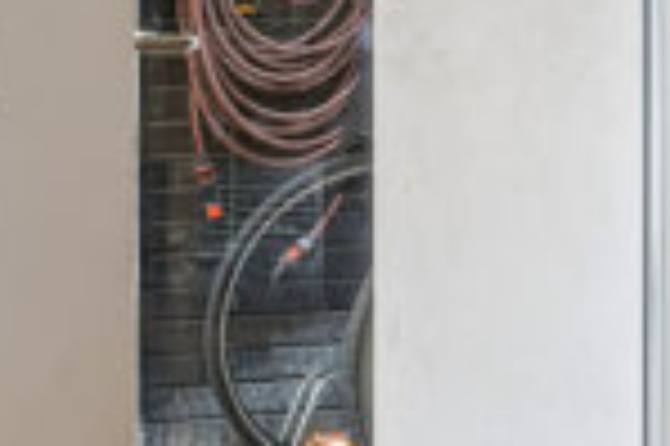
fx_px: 3588
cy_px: -119
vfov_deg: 7.0
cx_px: 836
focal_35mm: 193
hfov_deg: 10.5
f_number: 10
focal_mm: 36
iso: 160
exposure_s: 1/6
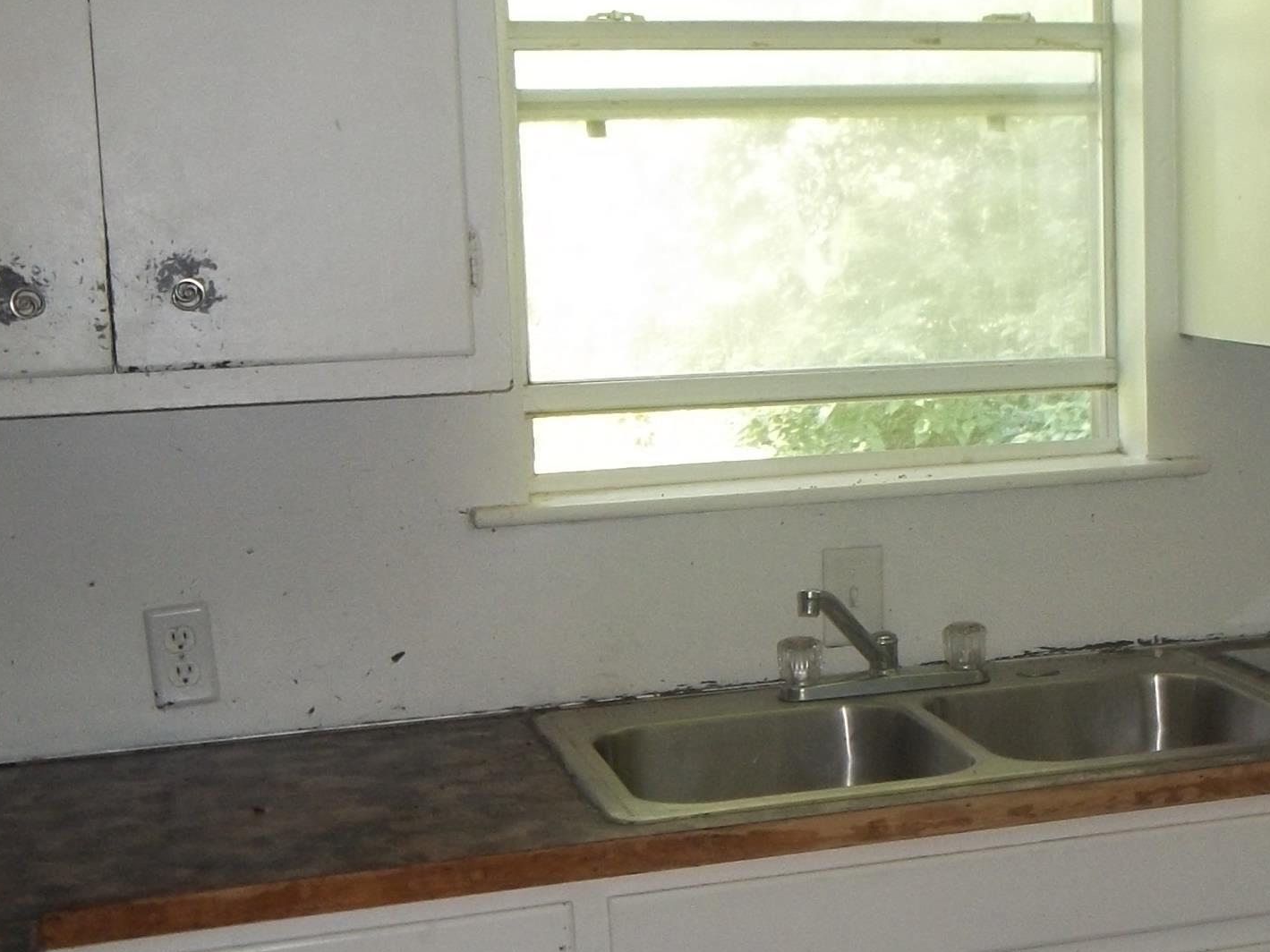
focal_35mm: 67
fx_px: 2458
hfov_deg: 28.3
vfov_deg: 21.9
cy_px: 532
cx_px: 1020
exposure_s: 1/30
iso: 160
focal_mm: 5.9
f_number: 3.3
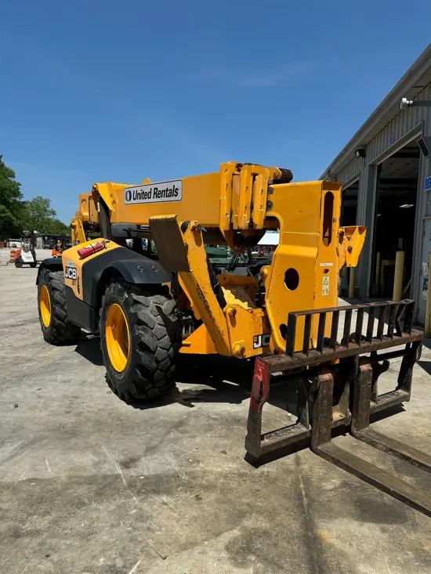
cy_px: 287
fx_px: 398
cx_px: 216
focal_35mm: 24
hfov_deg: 56.8
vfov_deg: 71.6
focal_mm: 6.76
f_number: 1.78
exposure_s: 1/5348
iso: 80
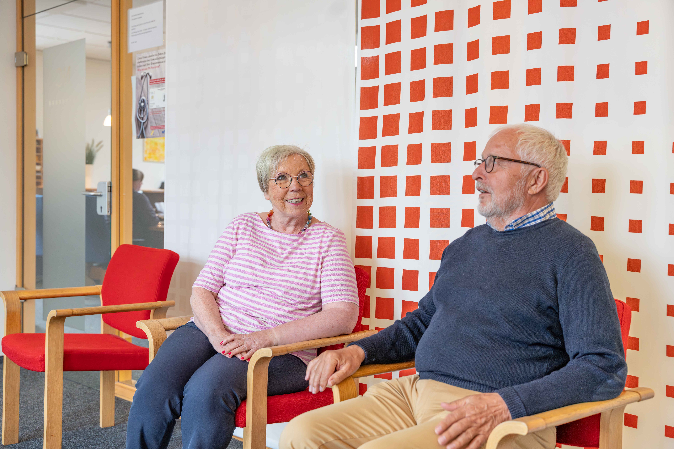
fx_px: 762
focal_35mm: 41
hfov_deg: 47.7
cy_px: 224
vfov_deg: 32.9
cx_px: 337
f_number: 4
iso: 1600
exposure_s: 1/125
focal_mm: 40.7
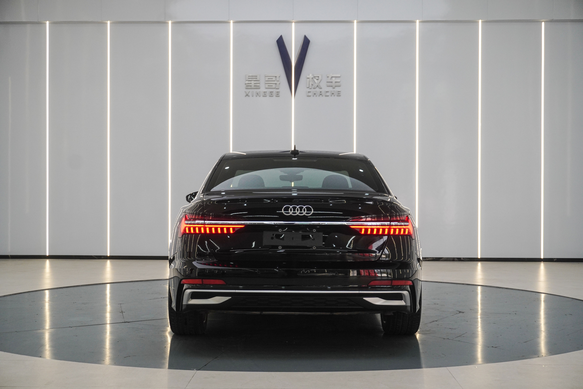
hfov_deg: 36.9
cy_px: 194
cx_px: 292
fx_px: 874
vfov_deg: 25.1
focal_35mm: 54
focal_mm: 36
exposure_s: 1/80
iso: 640
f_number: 6.3
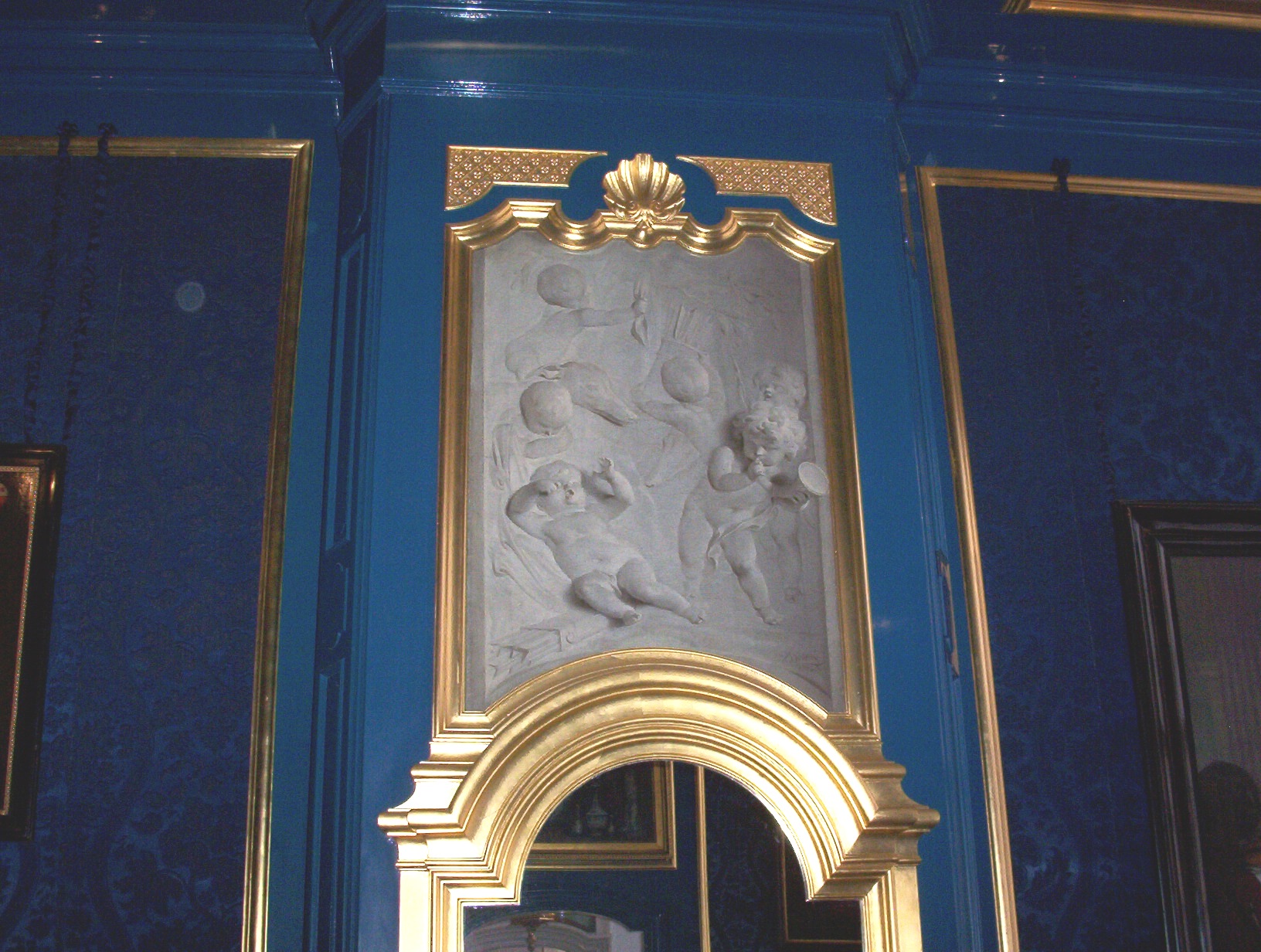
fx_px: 1424
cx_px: 630
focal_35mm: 39
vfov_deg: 37.0
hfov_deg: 47.8
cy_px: 476
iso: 140
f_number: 4.5
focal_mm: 6
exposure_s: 1/30
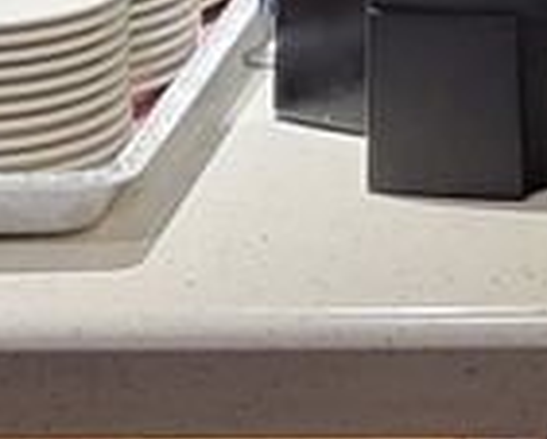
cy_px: -548
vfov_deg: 8.0
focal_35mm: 180
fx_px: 2916
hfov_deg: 10.1
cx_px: 997
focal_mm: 5.4
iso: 250
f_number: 1.8
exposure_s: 1/40
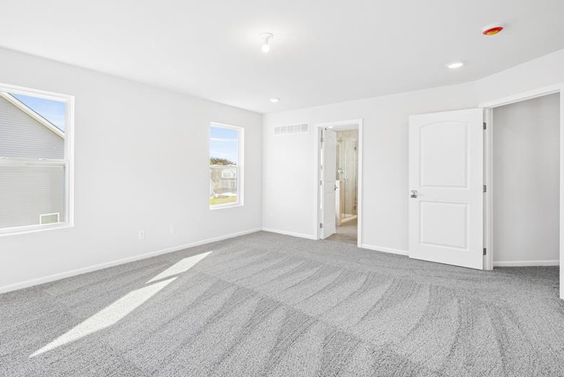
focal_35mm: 18
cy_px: 175
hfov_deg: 89.2
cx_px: 235
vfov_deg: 67.3
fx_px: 282
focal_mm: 14
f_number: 9
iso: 100
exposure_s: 1/10
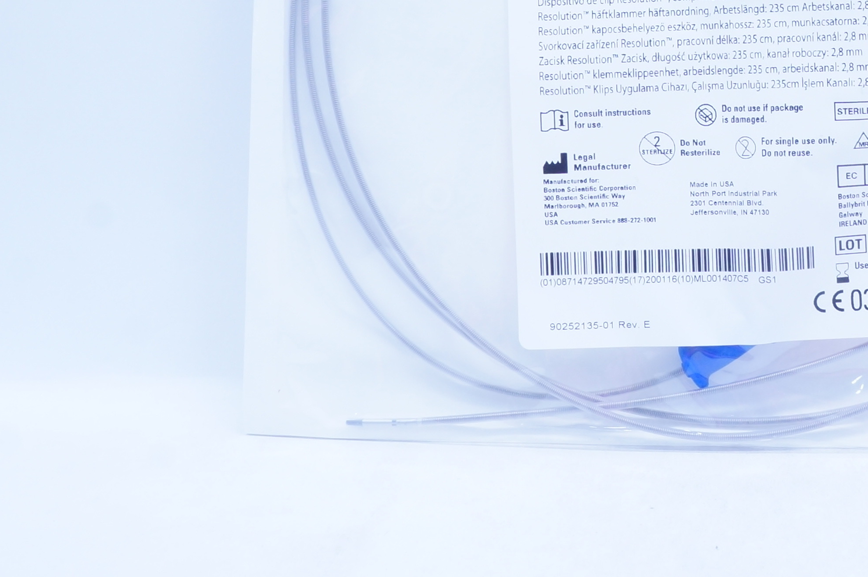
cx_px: 721
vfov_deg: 19.3
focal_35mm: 67
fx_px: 1614
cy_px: -88
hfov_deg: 29.3
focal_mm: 18
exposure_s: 1/13
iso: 400
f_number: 13
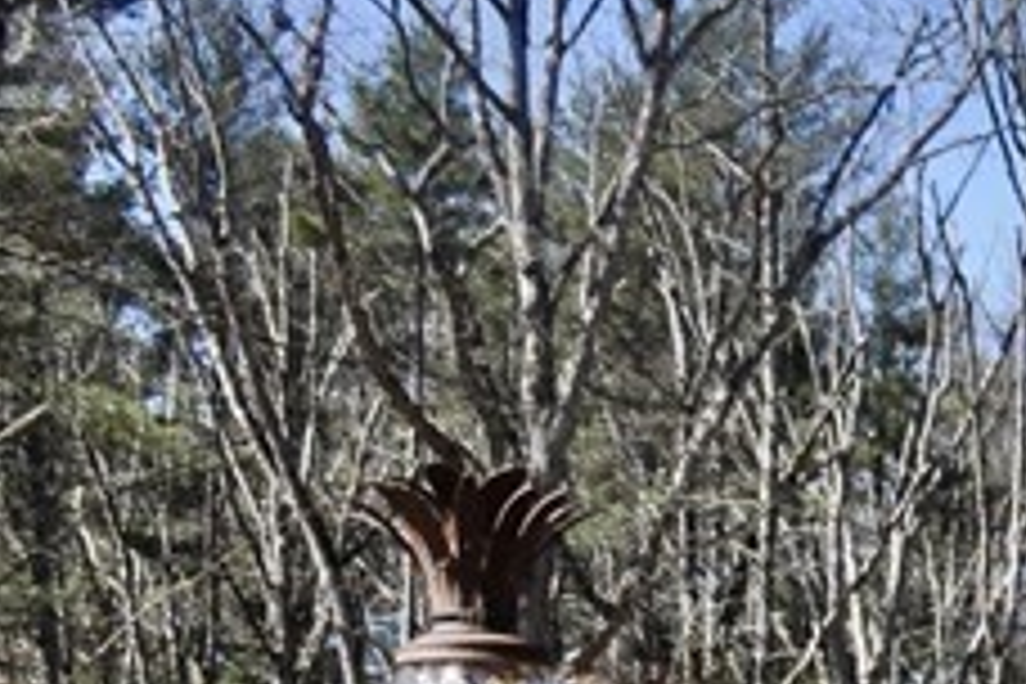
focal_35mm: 141
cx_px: 2196
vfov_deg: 9.2
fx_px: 4025
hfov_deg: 12.4
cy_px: 1314
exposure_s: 1/320
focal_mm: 21
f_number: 9
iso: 200
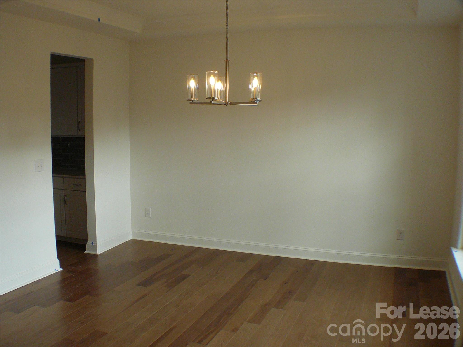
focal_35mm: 47
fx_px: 629
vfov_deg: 30.9
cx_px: 232
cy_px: 174
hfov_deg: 40.4
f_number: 3.3
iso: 200
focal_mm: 7
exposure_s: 1/200
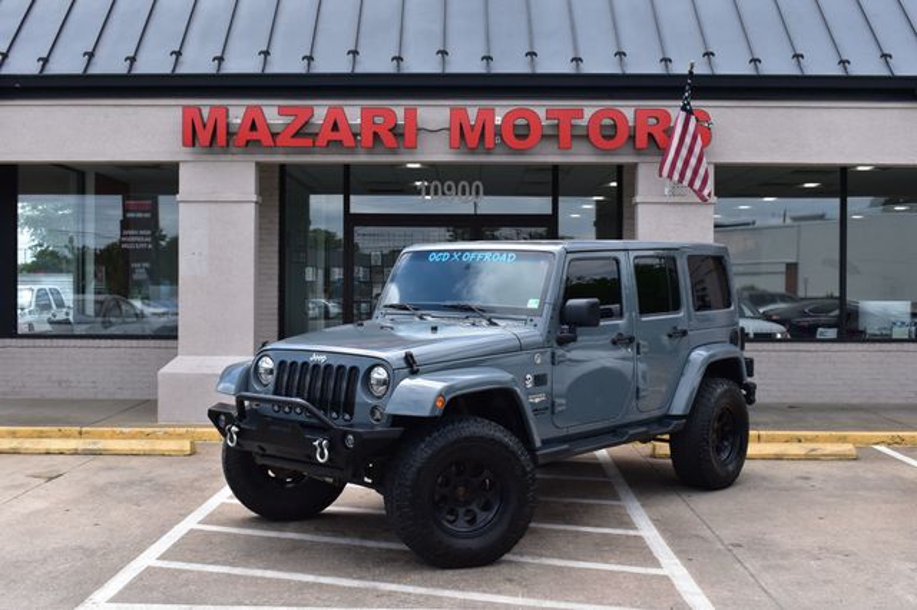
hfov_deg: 45.0
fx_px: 1107
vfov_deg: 30.8
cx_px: 458
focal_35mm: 44
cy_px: 305
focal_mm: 29
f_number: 10
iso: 400
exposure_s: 1/320
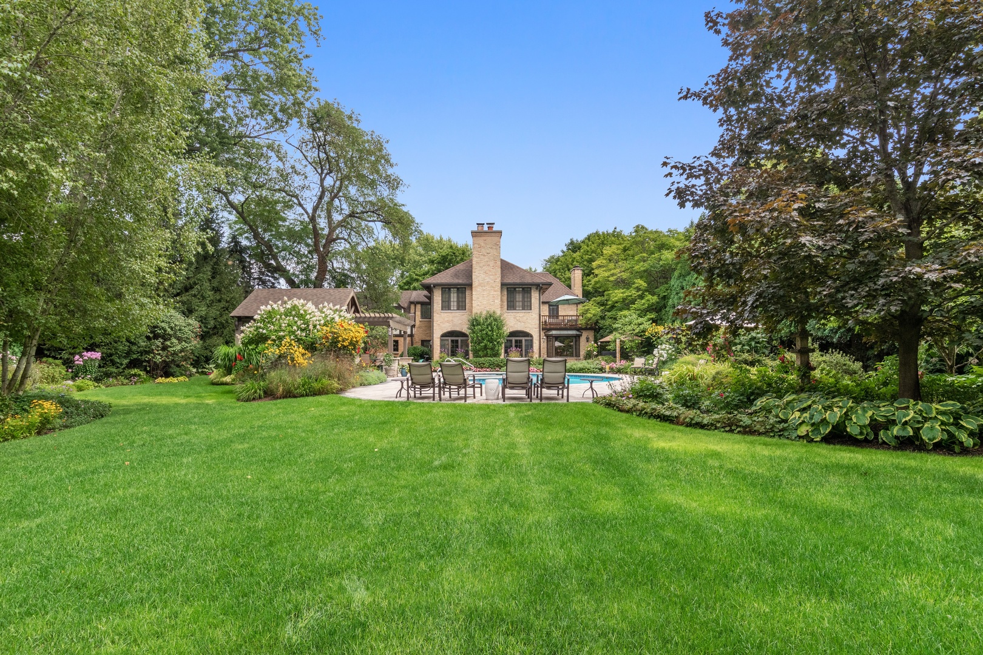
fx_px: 519
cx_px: 492
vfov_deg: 64.6
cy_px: 328
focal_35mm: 19
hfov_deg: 86.9
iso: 200
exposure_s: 1/400
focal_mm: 13
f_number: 8
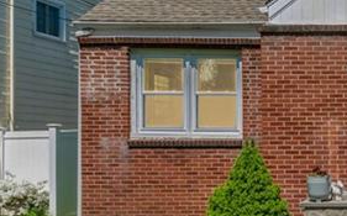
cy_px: 162
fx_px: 491
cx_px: 451
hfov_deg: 30.6
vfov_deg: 24.5
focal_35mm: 52
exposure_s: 1/320
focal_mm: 14
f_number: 10
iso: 200
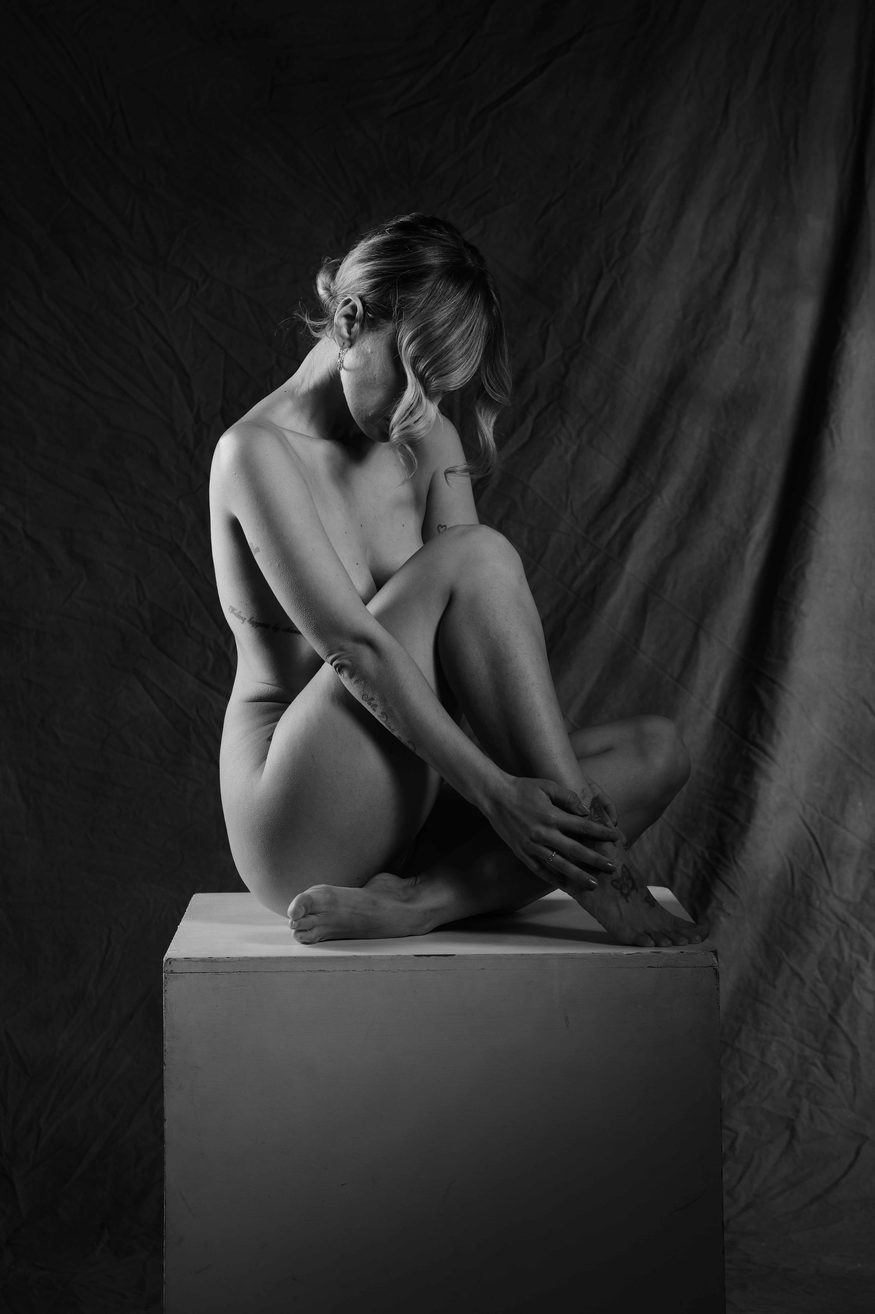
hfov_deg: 15.2
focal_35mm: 90
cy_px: 657
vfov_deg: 22.6
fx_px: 3282
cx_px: 438
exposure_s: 1/160
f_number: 5.6
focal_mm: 75
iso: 100
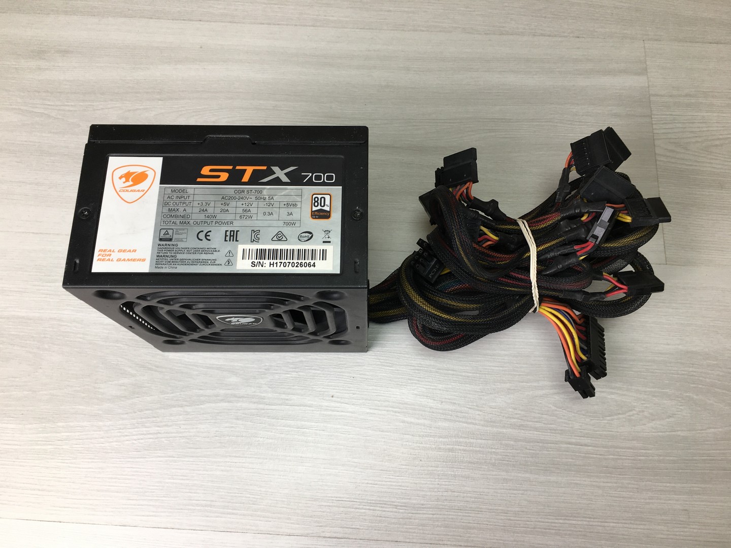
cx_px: 366
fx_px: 612
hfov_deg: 61.7
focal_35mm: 29
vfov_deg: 48.2
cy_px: 274
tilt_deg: -71.9
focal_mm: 4.15
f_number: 2.2
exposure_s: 1/50
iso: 25
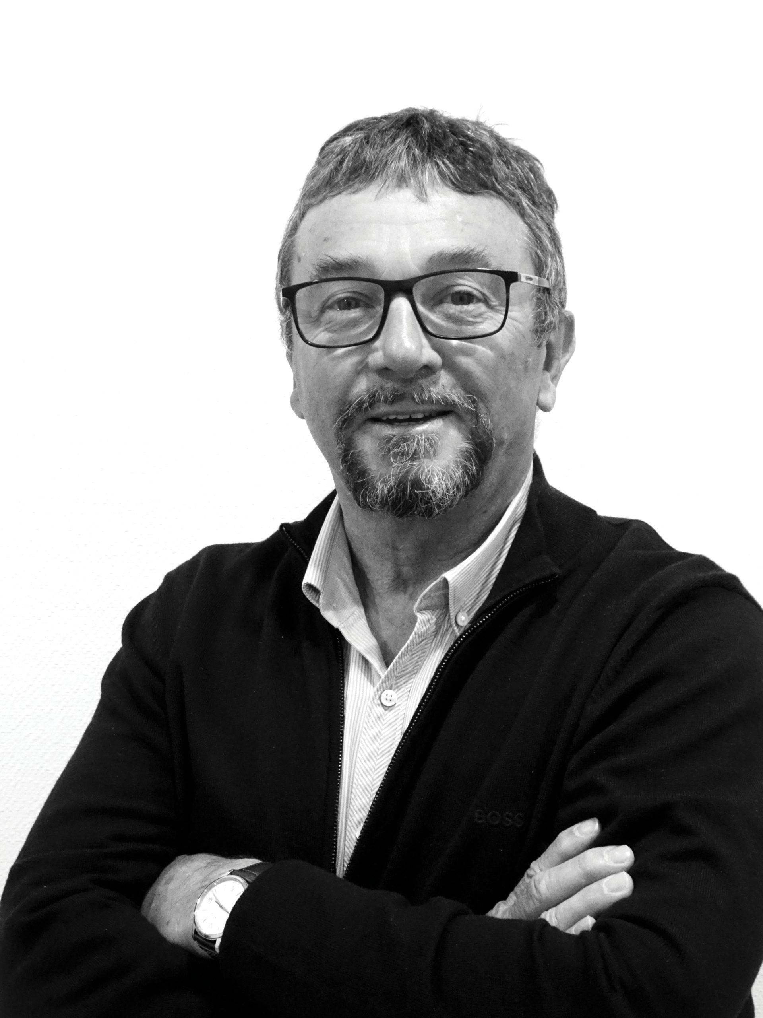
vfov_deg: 34.3
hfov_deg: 26.1
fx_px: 1646
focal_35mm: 56
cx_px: 382
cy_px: 509
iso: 800
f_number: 4.5
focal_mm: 9.52
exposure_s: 1/50
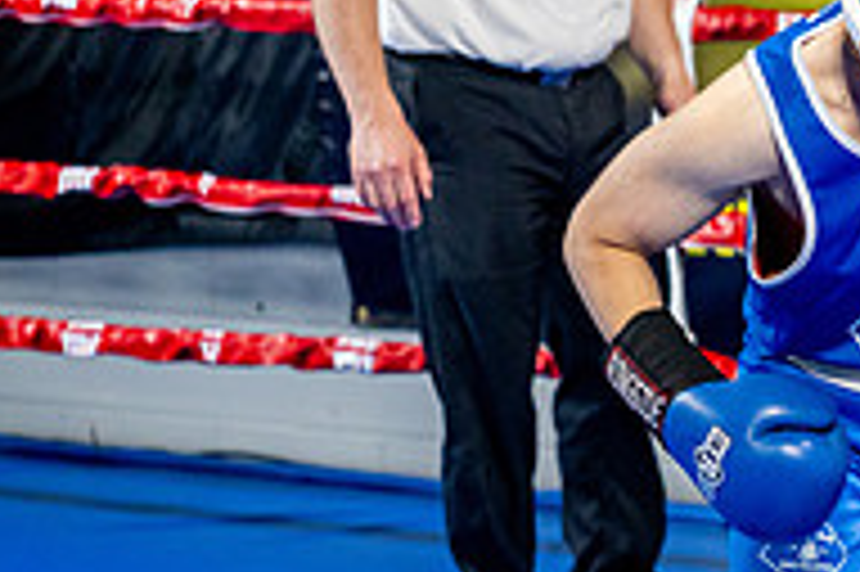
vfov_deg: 9.0
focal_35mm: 152
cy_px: 345
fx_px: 3628
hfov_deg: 12.8
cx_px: 1292
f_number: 2
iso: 4000
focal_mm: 50
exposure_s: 1/800
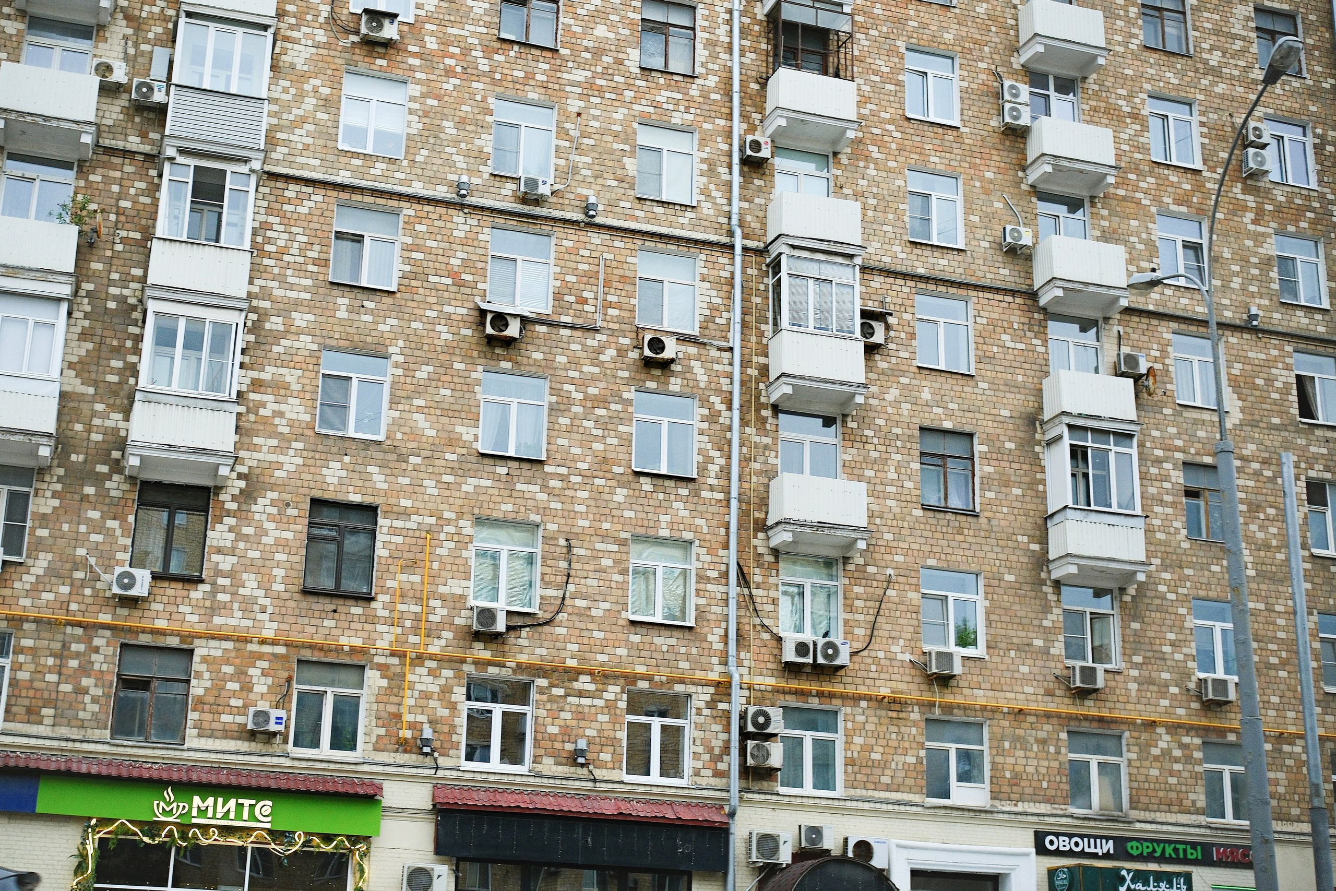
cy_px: 446
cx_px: 668
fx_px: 1522
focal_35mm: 41
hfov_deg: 47.4
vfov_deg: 32.6
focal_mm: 27
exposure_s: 1/680
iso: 640
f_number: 4
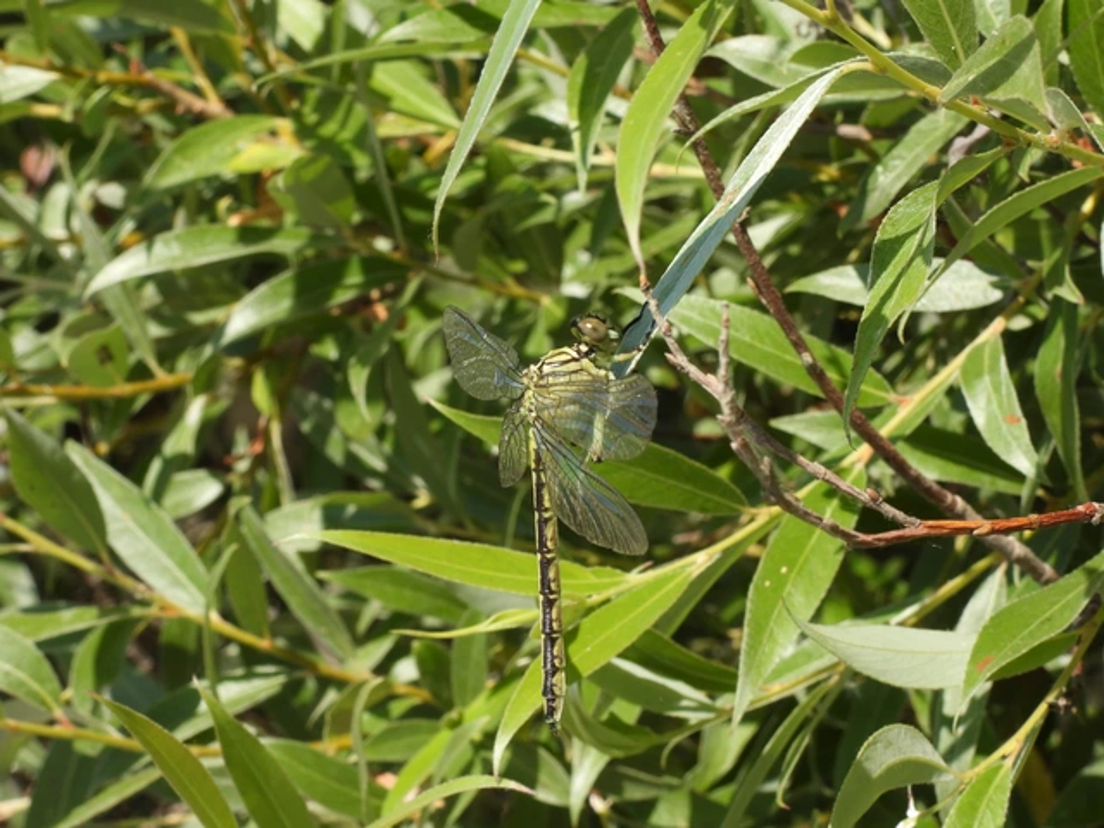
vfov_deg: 14.1
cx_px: 552
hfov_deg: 18.7
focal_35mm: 105
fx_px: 3349
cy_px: 414
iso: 100
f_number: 6.3
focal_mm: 18.7
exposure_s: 1/320
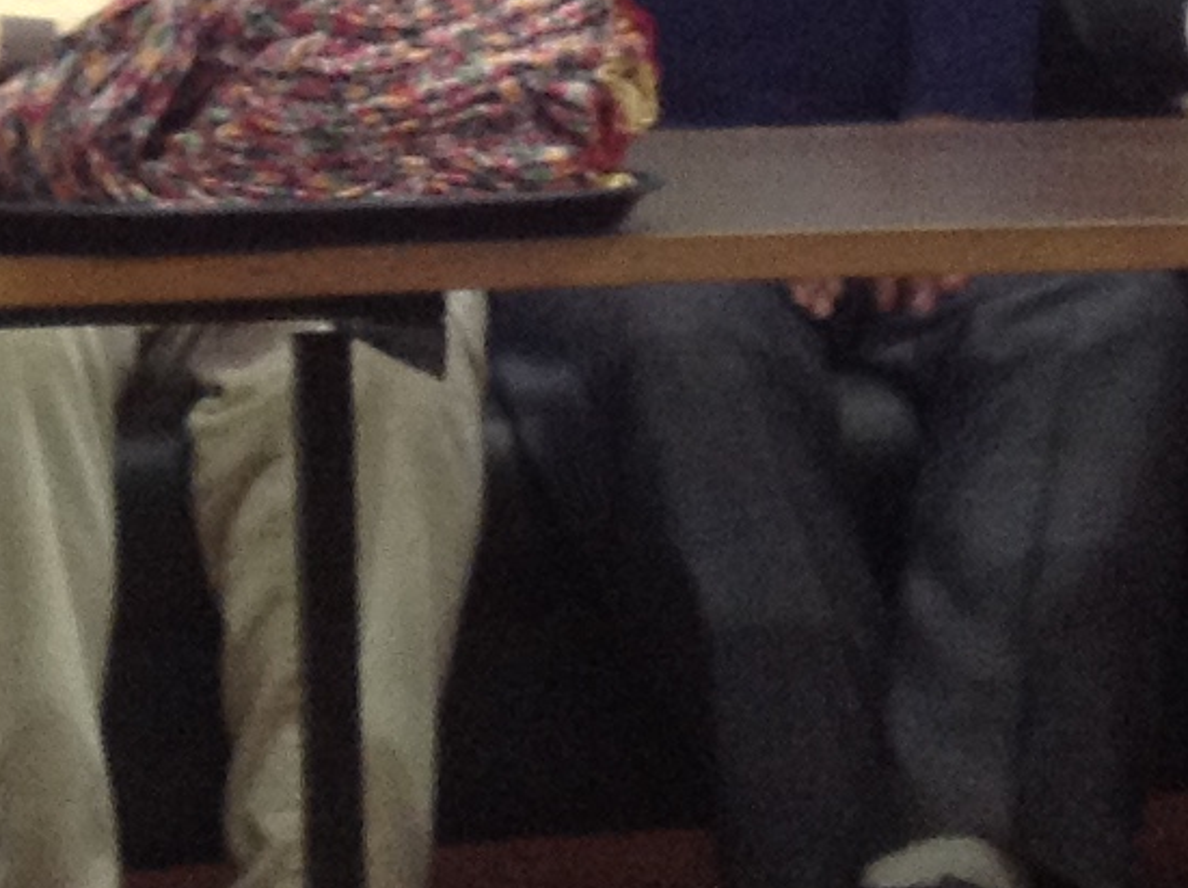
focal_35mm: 165
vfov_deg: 8.7
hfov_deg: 11.9
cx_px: 233
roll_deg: -0.1
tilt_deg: -0.6
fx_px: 5655
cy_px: -570
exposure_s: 1/15
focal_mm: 4.28
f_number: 2.4
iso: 125
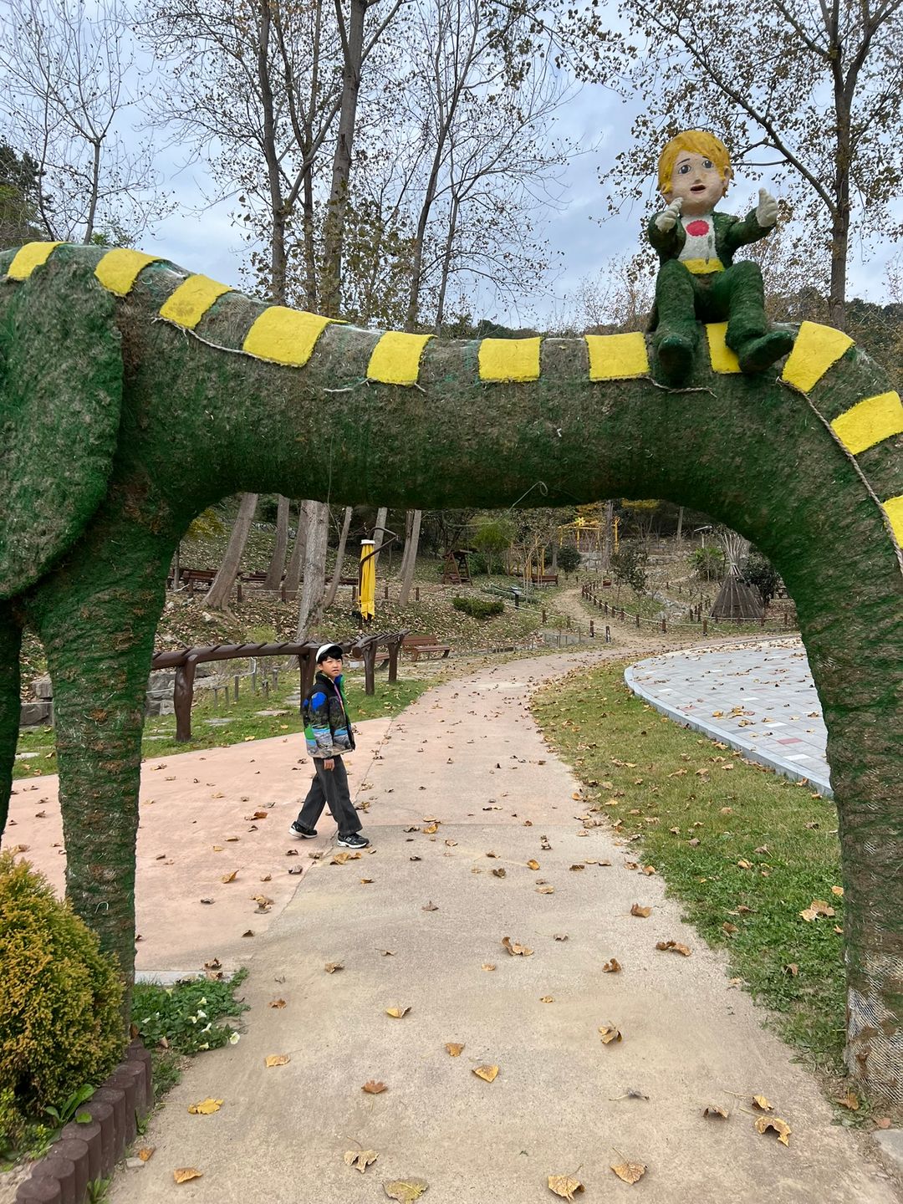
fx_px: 904
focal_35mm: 26
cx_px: 452
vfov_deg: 67.3
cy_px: 602
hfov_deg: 53.1
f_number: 1.5
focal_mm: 5.7
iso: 50
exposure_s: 1/1449
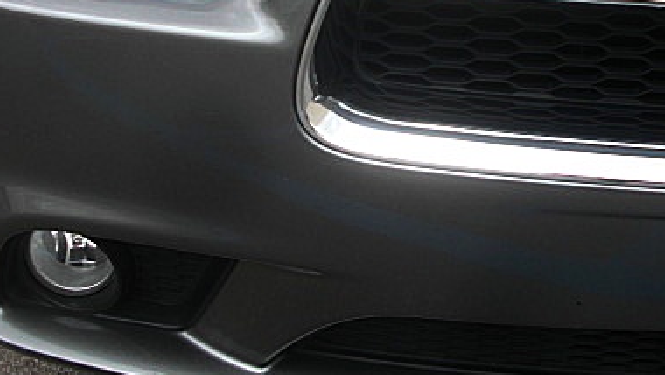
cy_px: 68
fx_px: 1164
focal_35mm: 66
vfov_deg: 18.1
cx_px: 373
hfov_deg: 31.8
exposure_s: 1/400
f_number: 2.8
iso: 50
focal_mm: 6.3
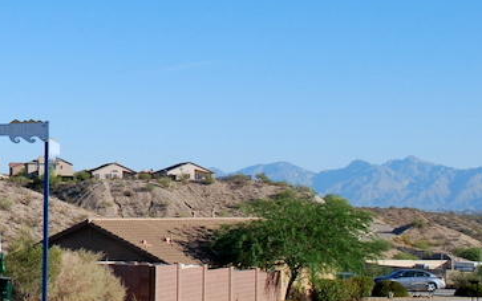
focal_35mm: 95
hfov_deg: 20.4
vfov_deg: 13.7
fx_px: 1248
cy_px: 100
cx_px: -97
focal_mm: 22
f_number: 8
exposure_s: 1/250
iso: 100
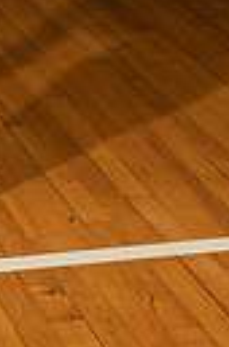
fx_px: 1616
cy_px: -161
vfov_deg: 11.8
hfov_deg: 7.9
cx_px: -133
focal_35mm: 168
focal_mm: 48
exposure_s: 1/160
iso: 160
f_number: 8
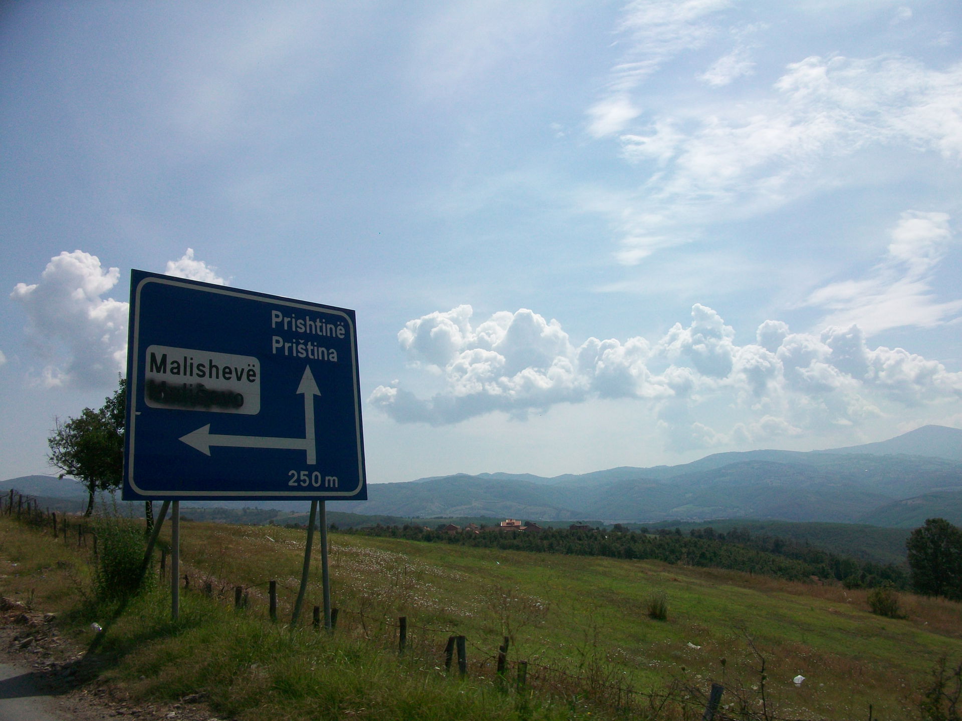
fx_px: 889
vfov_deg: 44.2
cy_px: 360
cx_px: 481
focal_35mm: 32
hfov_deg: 56.8
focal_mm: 5.7
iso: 64
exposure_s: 1/800
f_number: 5.5
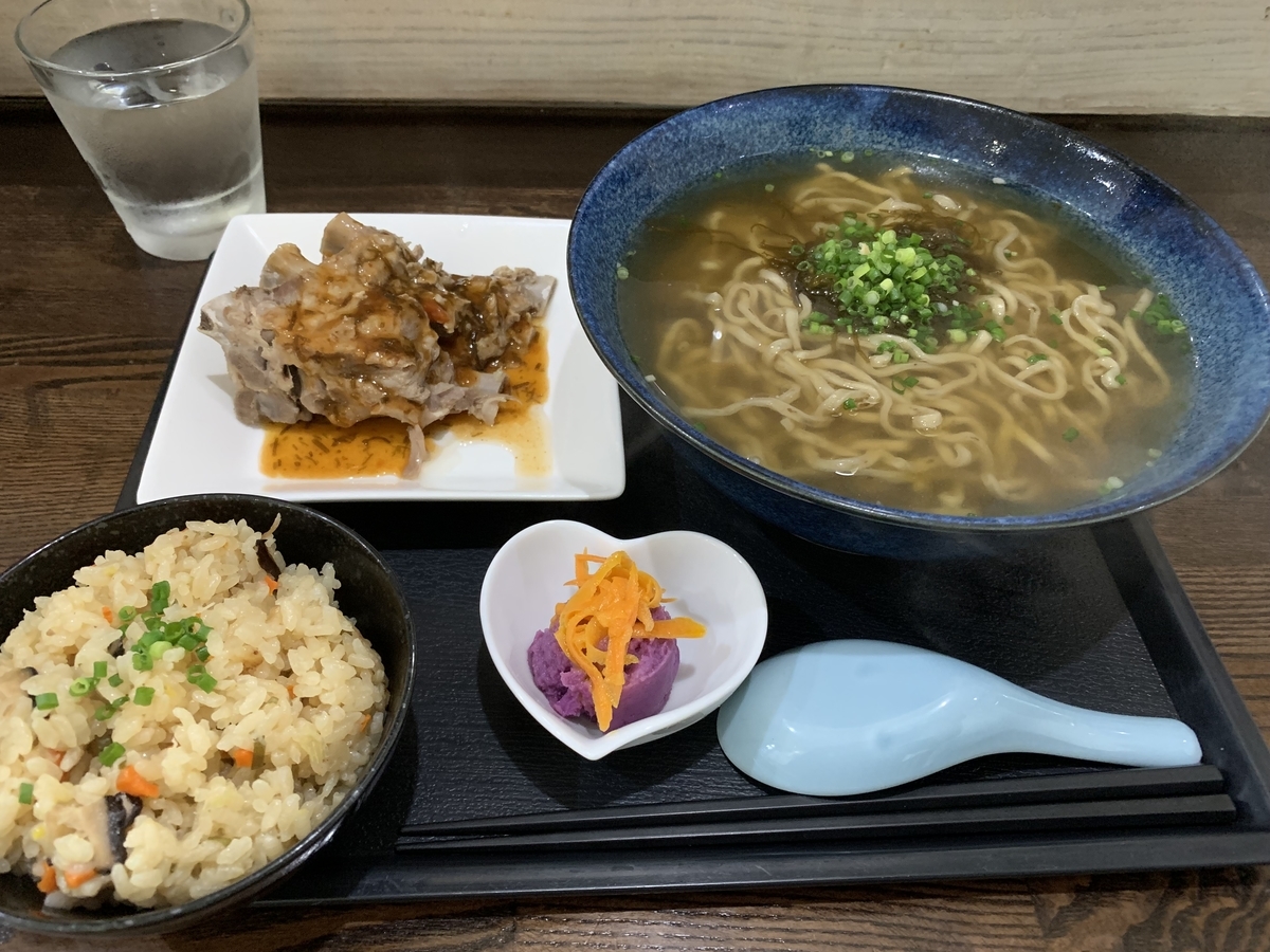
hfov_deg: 67.3
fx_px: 954
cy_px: 476
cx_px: 635
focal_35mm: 26
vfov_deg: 53.1
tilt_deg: -48.1
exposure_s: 1/40
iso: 400
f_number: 1.8
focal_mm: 4.25
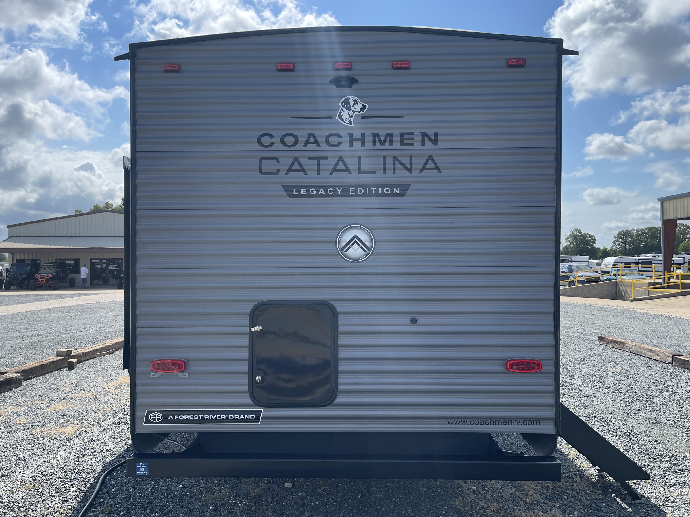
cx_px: 345
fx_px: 498
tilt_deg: -1.0
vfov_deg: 54.9
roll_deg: +0.5
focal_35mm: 25
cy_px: 258
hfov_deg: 69.4
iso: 32
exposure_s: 1/2857
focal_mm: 5.1
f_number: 1.6
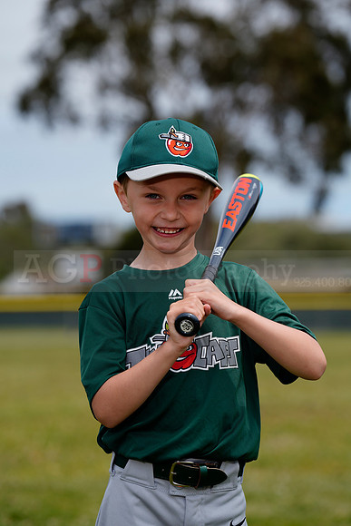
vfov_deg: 14.0
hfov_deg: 9.3
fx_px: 2148
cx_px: 176
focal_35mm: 147
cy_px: 263
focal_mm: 147
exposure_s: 1/400
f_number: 4.5
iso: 50
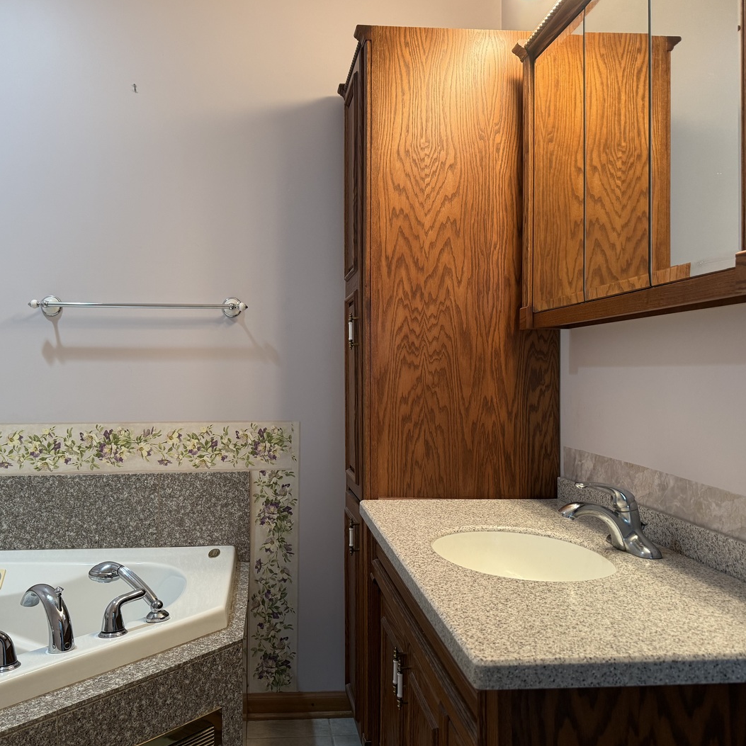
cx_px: 317
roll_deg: -0.2
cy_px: 367
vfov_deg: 55.6
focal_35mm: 29
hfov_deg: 55.4
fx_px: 707
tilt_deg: +0.3
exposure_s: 1/120
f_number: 1.78
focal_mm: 6.76
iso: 200
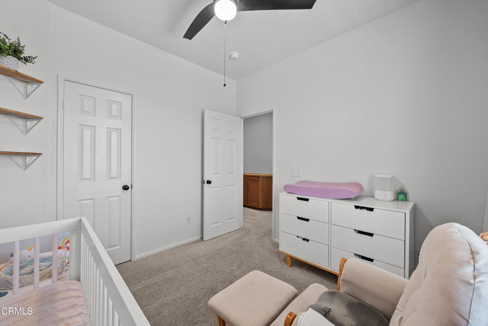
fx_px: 176
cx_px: 244
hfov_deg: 108.3
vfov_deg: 85.5
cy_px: 163
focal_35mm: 13
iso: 320
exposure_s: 1/6
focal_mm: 13
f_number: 9
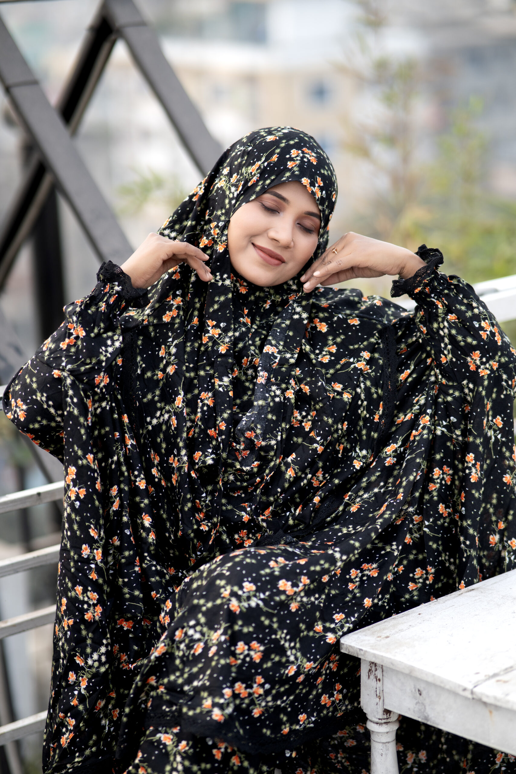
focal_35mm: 85
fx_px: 1827
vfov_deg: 23.9
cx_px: 258
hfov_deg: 16.1
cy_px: 387
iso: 200
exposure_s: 1/1600
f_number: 1.8
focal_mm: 85
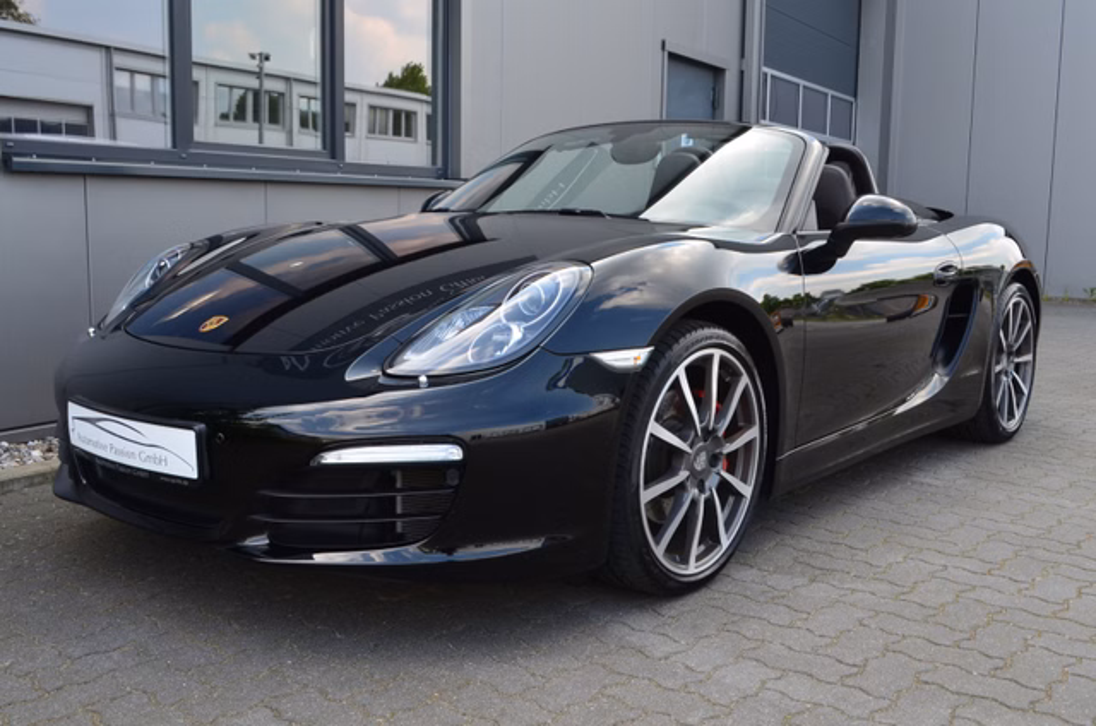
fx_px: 1094
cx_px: 548
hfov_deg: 53.2
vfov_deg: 36.7
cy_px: 363
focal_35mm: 36
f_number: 10
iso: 360
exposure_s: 1/60
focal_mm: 24
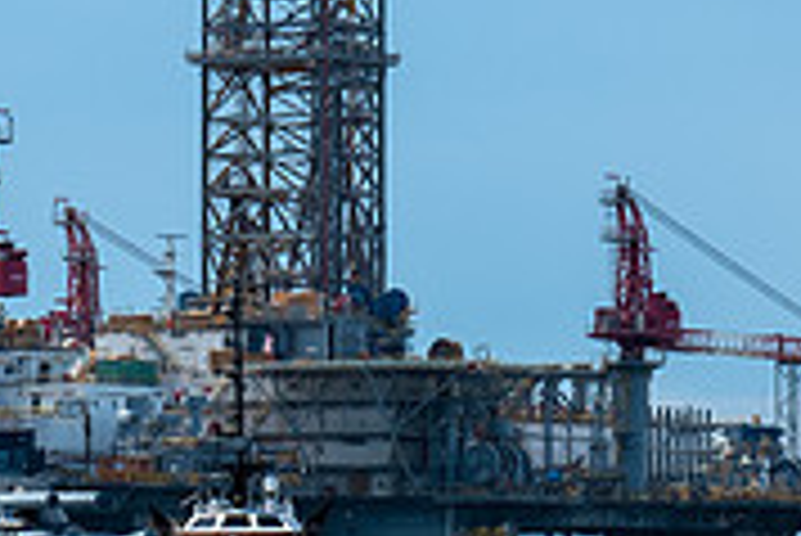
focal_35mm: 296
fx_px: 6591
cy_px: 493
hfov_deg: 6.9
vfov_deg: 4.6
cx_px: -45
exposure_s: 1/950
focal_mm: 60.7
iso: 200
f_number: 4.5
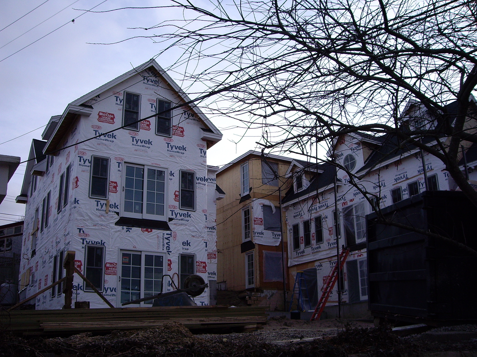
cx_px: 238
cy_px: 178
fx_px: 524
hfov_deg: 49.0
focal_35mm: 38
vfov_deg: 37.7
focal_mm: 6.2
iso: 64
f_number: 4.3
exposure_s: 1/500
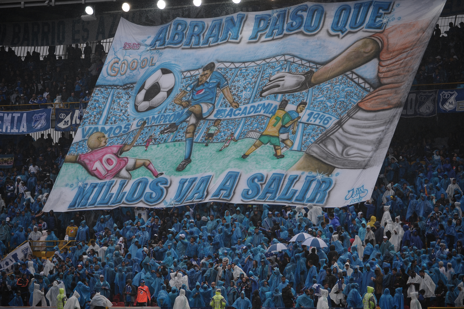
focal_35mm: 240
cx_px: 232
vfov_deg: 5.7
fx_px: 3091
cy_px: 154
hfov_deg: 8.6
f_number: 4
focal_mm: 240
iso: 400
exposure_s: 1/800
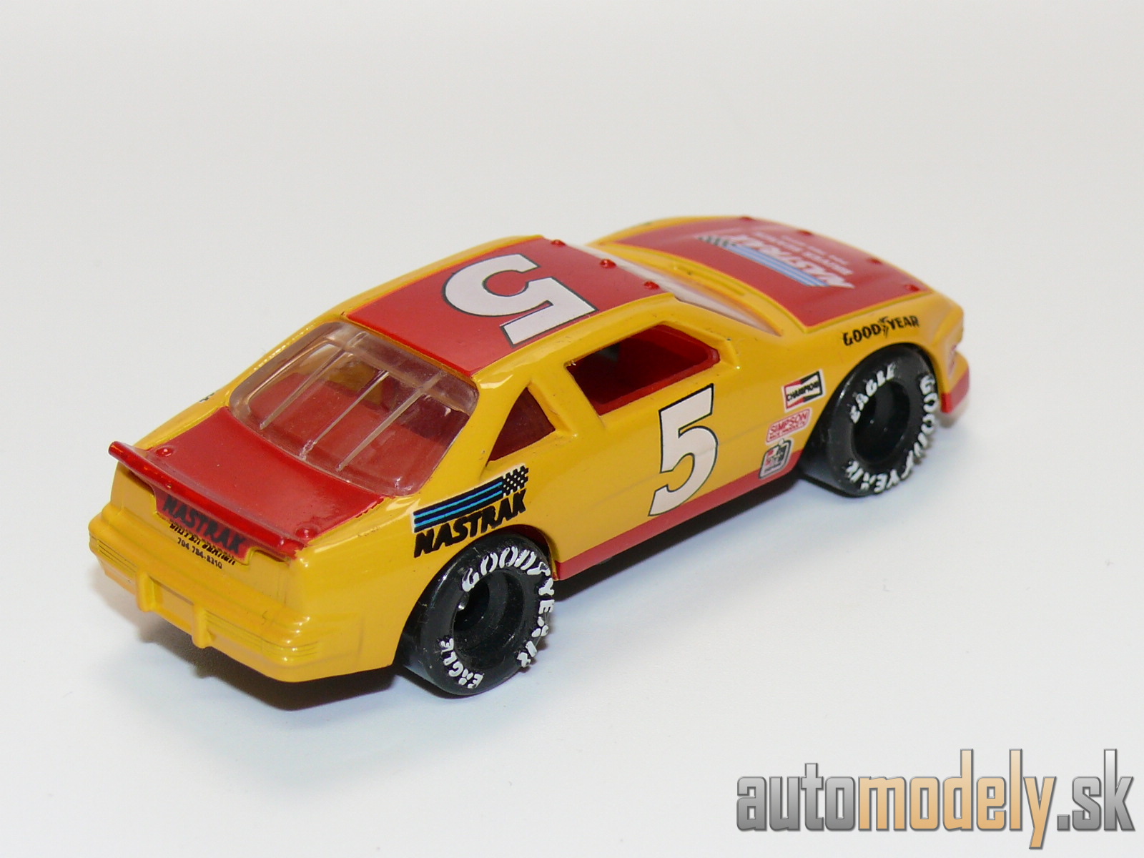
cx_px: 572
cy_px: 429
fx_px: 3470
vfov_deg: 14.1
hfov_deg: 18.7
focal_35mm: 105
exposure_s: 1/30
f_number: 4
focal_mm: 13.7
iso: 100
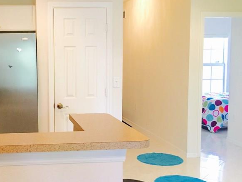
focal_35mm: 51
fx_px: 357
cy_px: 96
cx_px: 57
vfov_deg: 28.6
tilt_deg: -4.8
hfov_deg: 36.5
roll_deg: +0.3
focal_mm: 4.15
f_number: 2.2
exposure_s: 1/15
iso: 50
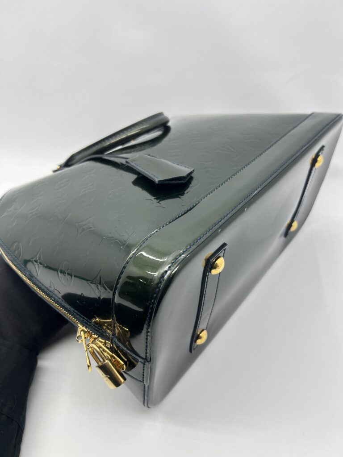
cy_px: 228
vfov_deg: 67.3
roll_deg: +0.9
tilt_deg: -36.8
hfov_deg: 53.1
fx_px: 344
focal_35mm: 26
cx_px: 172
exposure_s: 1/100
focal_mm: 5.7
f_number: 1.5
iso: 32
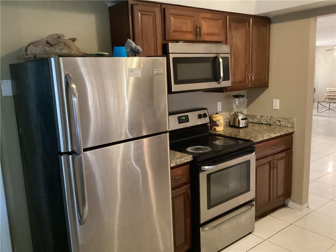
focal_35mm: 31
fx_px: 301
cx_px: 168
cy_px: 126
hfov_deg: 58.4
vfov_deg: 45.4
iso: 800
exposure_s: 1/24
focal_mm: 3.3
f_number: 2.4
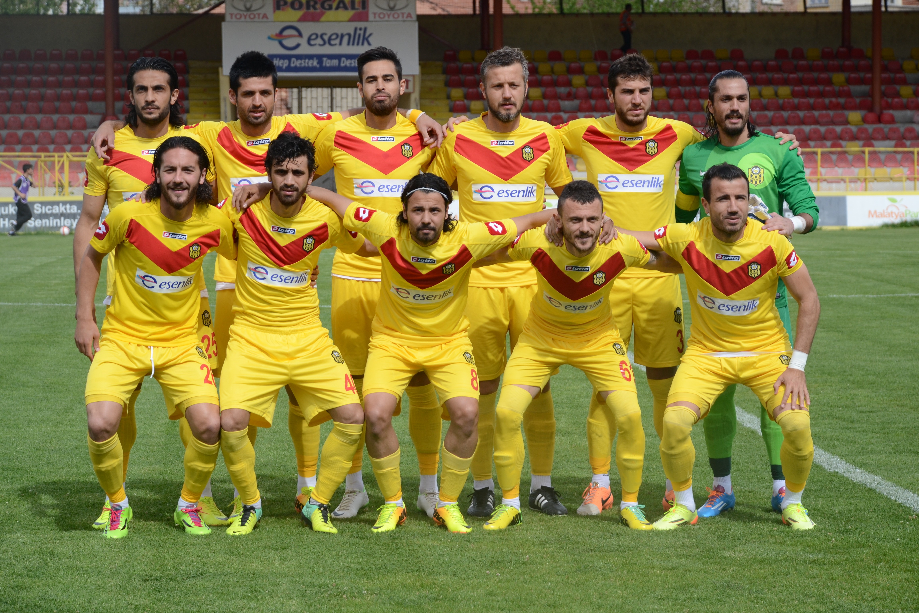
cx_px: 460
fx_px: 3063
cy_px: 306
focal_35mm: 120
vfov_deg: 11.4
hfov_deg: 17.1
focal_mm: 80
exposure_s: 1/640
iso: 200
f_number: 6.3
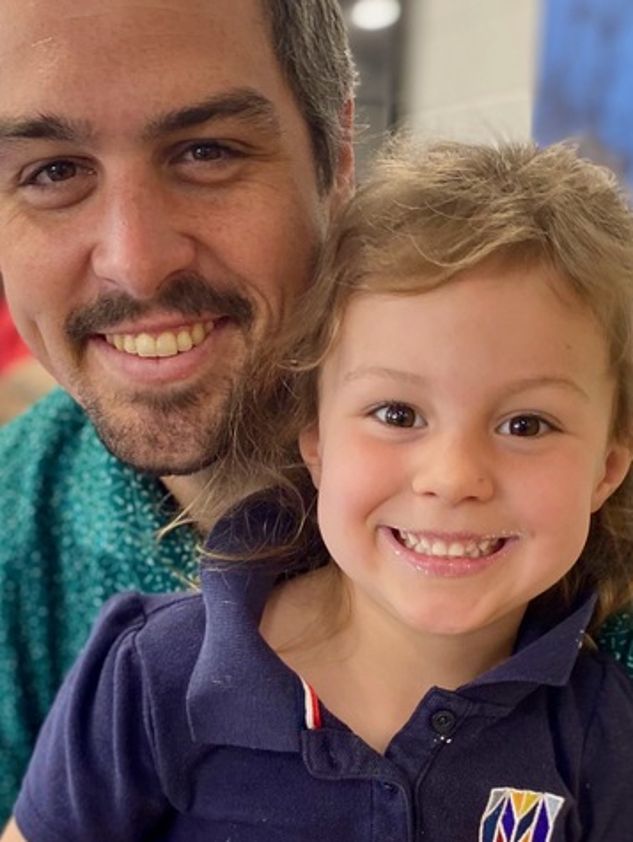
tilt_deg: -14.6
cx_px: 328
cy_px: 610
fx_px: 1364
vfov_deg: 33.8
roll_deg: -1.5
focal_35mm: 56
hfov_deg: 26.1
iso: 160
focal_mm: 4.25
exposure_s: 1/60
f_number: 1.8
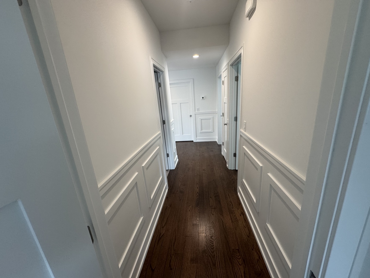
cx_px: 185
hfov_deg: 102.1
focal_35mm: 14
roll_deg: +3.9
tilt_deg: -15.7
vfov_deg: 85.7
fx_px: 150
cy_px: 139
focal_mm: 2.22
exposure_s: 1/120
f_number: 2.2
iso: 200
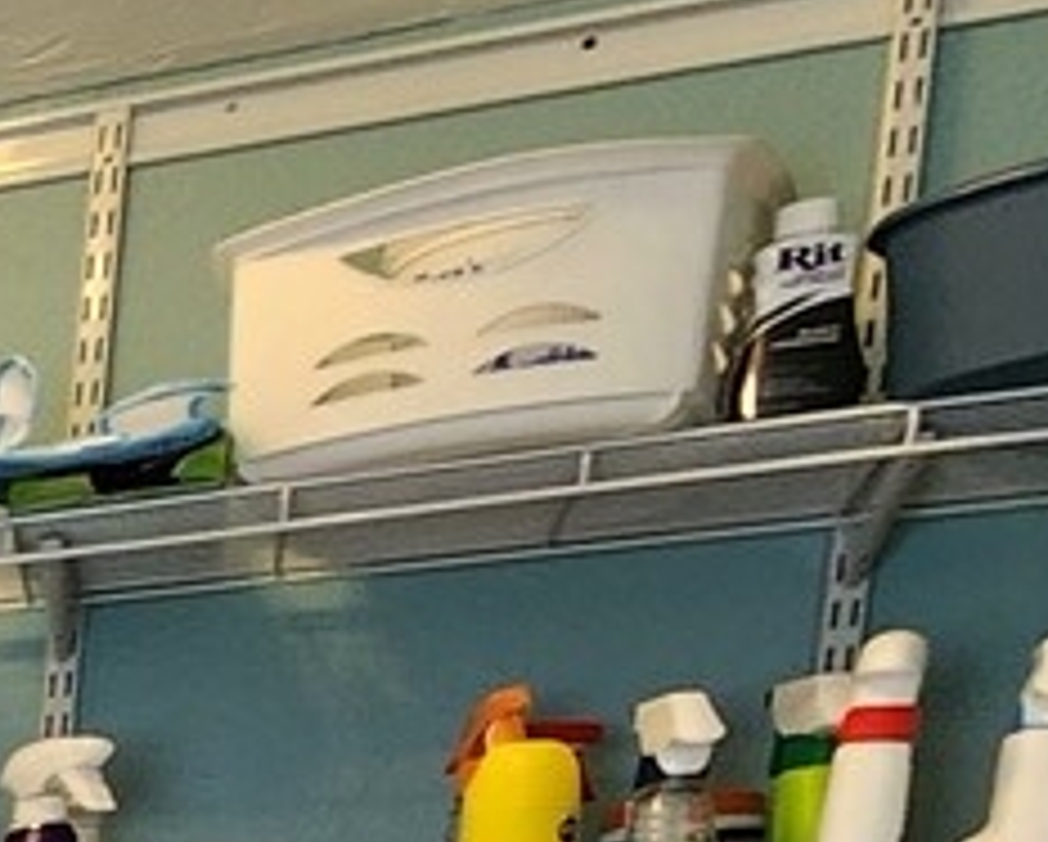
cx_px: -2150
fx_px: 2702
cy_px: 1603
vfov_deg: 14.9
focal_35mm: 87
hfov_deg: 11.3
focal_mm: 2.2
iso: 160
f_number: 2.2
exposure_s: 1/60
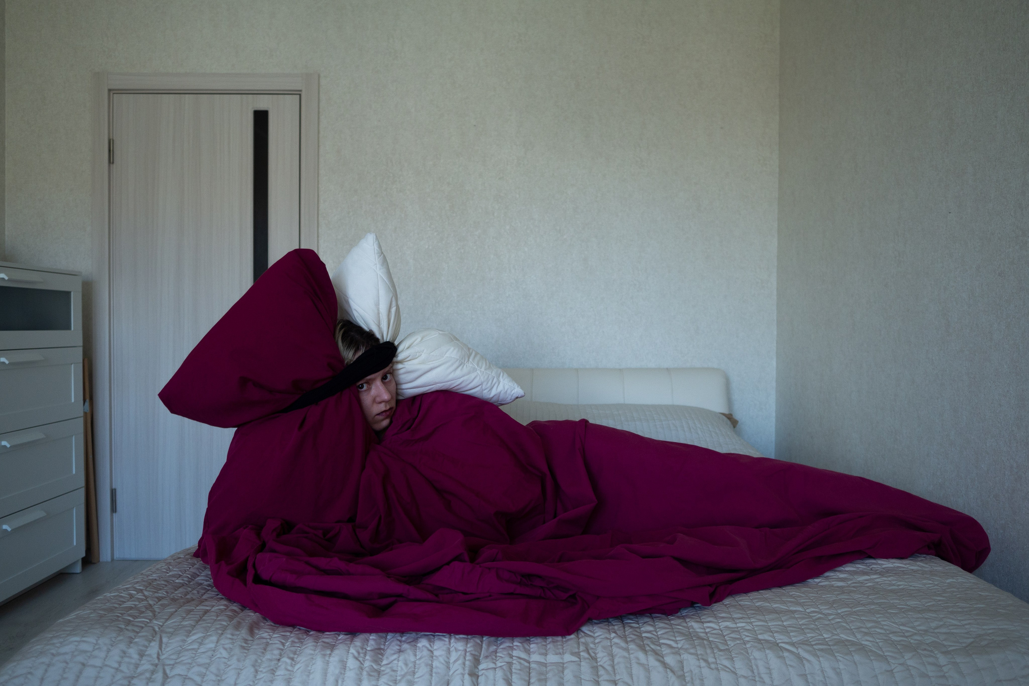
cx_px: 514
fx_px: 718
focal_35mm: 25
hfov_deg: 71.3
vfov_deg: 51.1
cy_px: 343
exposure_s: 1/125
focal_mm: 12
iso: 250
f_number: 2.2
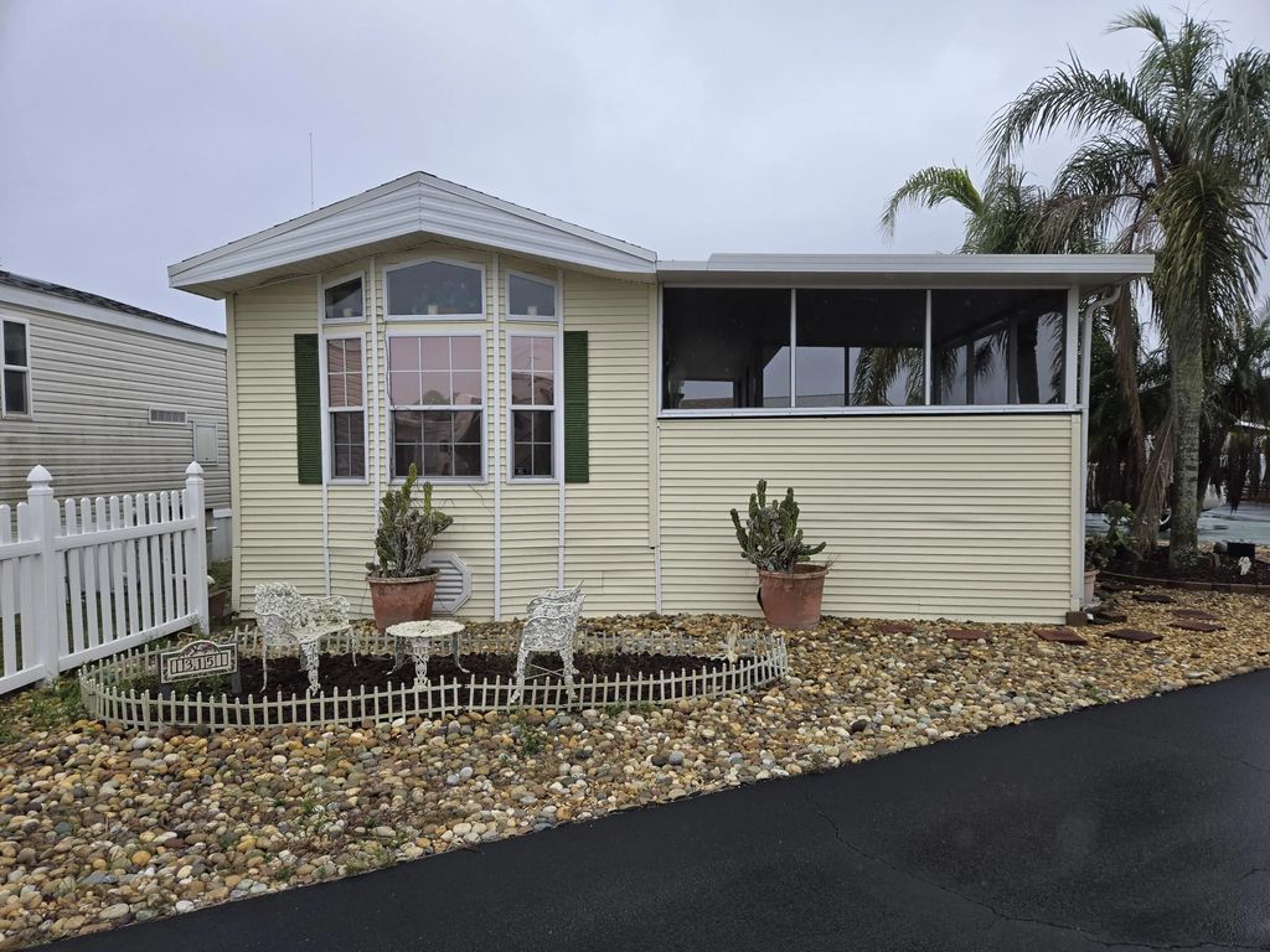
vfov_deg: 58.9
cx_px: 635
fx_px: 844
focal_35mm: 23
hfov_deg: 73.9
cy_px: 476
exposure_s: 1/876
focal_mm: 5.4
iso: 25
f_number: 1.8
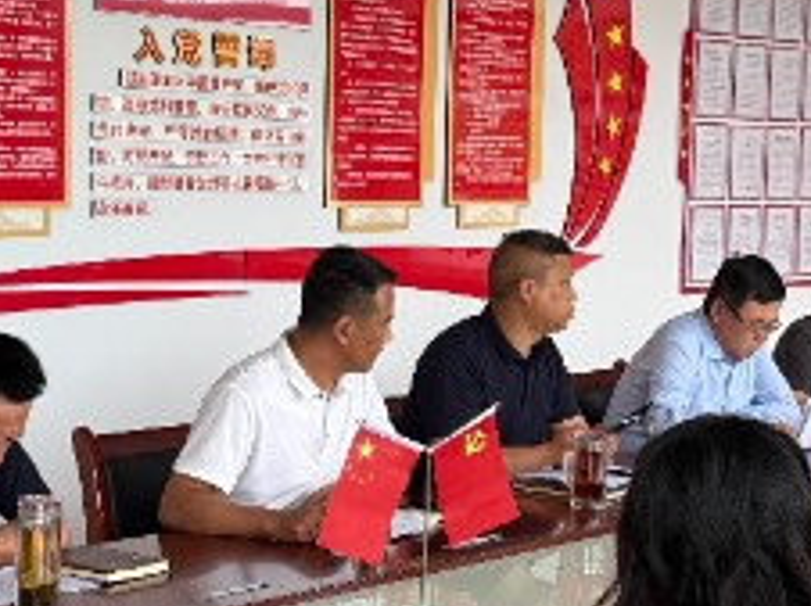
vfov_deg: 17.3
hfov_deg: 22.9
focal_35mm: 85
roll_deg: -2.0
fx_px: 1989
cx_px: 592
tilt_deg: -5.0
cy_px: 305
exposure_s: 1/341
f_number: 1.78
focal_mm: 6.76
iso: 80
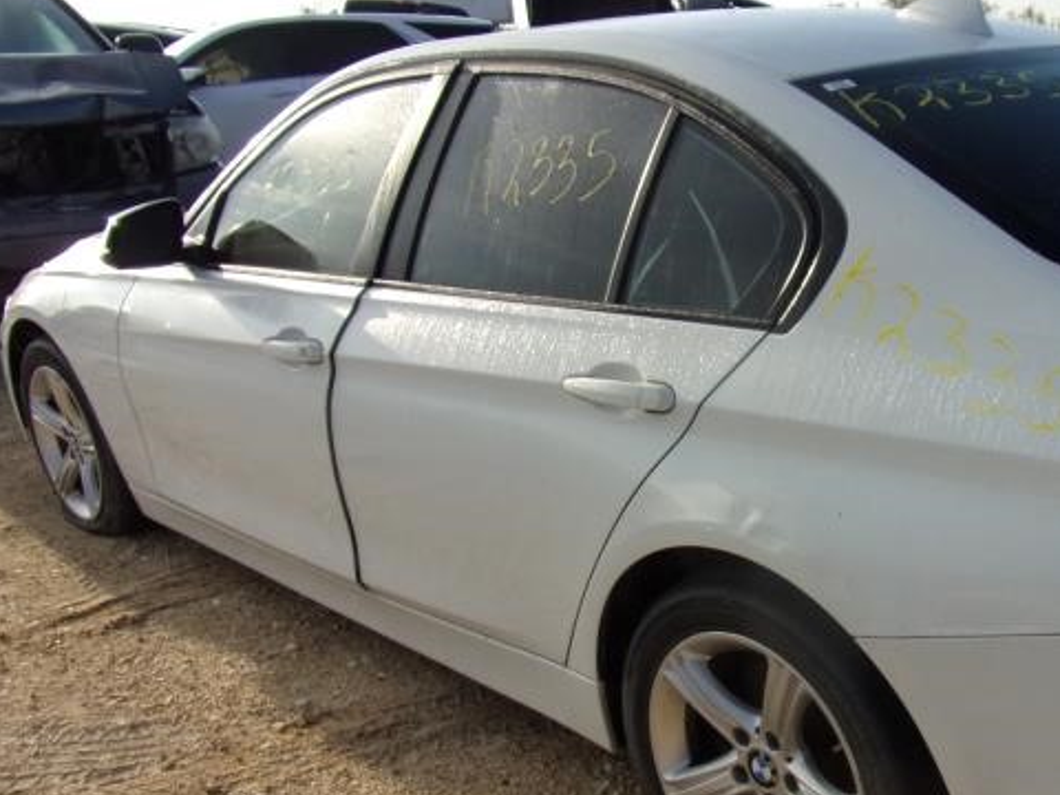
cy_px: 486
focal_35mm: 40
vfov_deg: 35.8
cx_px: 841
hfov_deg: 44.6
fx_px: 1225
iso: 80
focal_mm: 4.3
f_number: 3.3
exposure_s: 1/850
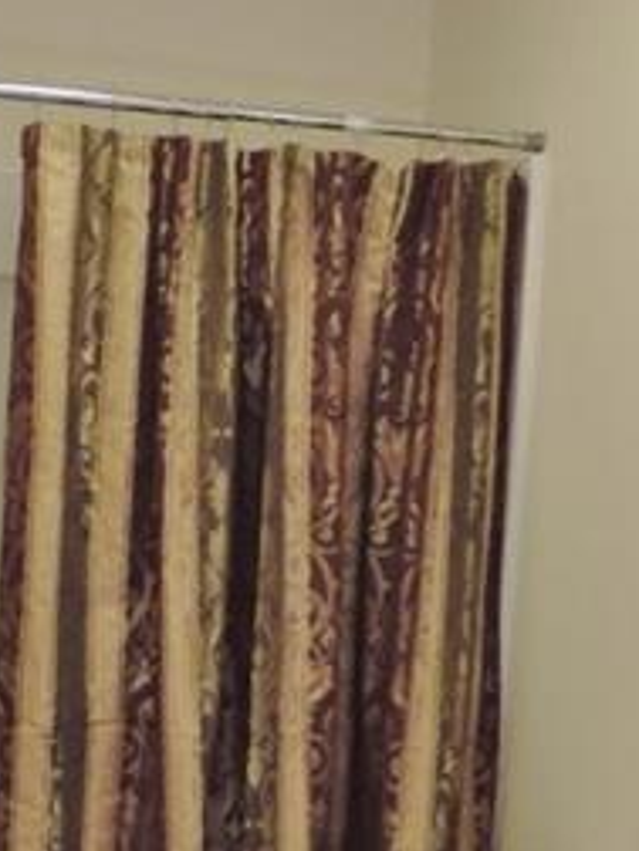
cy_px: 773
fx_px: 1797
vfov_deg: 25.8
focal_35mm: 73
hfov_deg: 20.2
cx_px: 328
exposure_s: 1/30
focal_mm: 4.3
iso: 320
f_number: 3
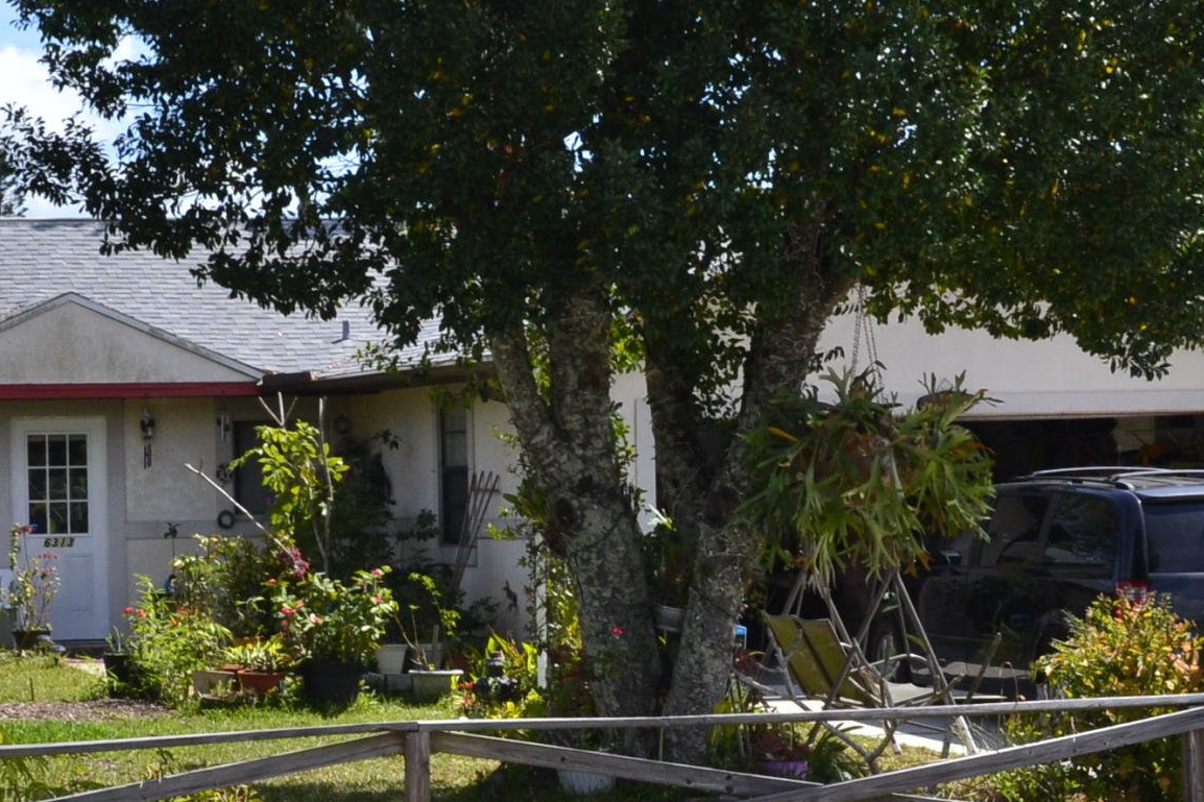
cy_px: 580
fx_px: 3912
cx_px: 350
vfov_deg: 11.7
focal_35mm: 117
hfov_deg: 17.4
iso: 400
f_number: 11
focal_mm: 30
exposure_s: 1/400
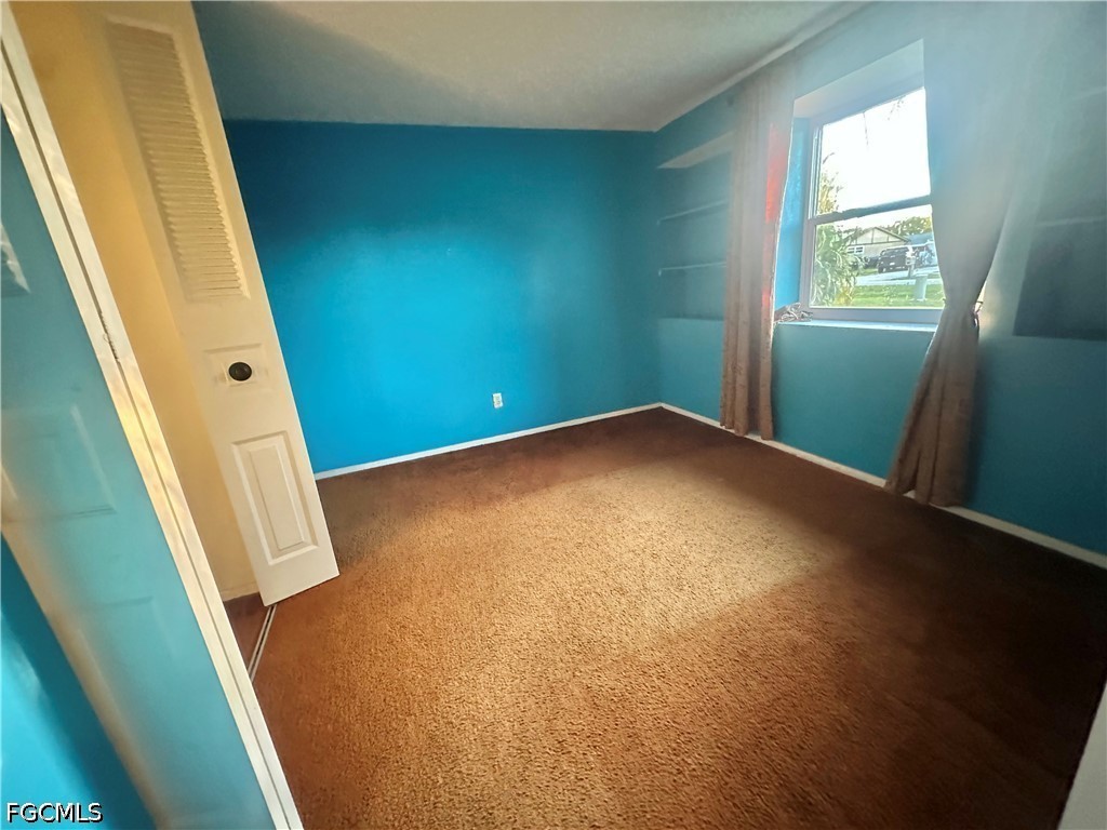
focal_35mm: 14
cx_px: 554
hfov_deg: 102.1
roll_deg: +4.7
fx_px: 448
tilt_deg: -15.3
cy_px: 415
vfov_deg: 85.7
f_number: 2.2
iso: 1000
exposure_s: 1/40
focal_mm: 2.22
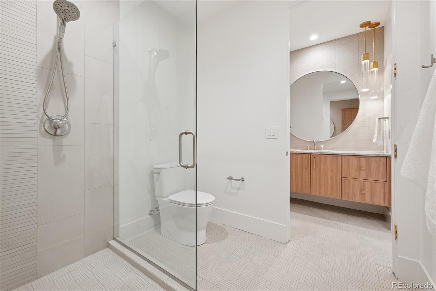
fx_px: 182
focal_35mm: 15
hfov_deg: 100.4
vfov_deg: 77.3
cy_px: 146
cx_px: 218
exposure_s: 1
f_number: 11
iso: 100
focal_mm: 15
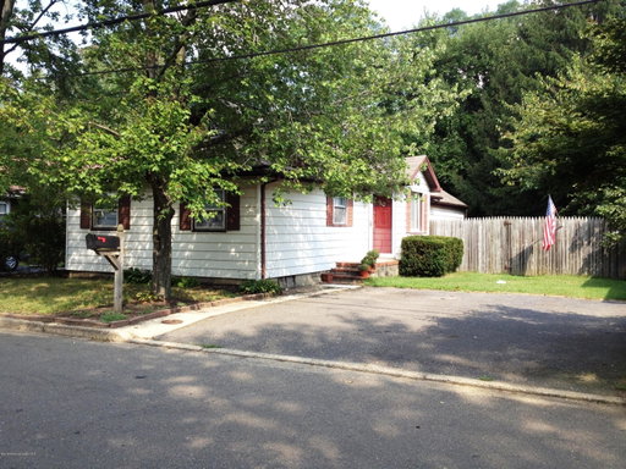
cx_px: 313
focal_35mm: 35
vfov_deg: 40.7
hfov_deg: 52.6
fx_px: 633
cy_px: 234
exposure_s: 1/391
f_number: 2.4
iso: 64
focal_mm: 4.28
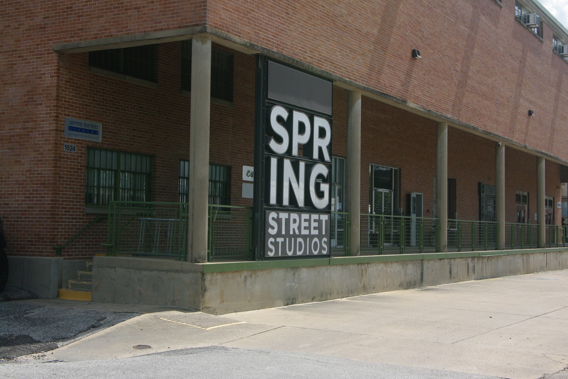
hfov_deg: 38.9
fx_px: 805
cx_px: 284
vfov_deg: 26.5
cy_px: 190
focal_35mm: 51
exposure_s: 1/750
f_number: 8
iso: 400
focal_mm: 34
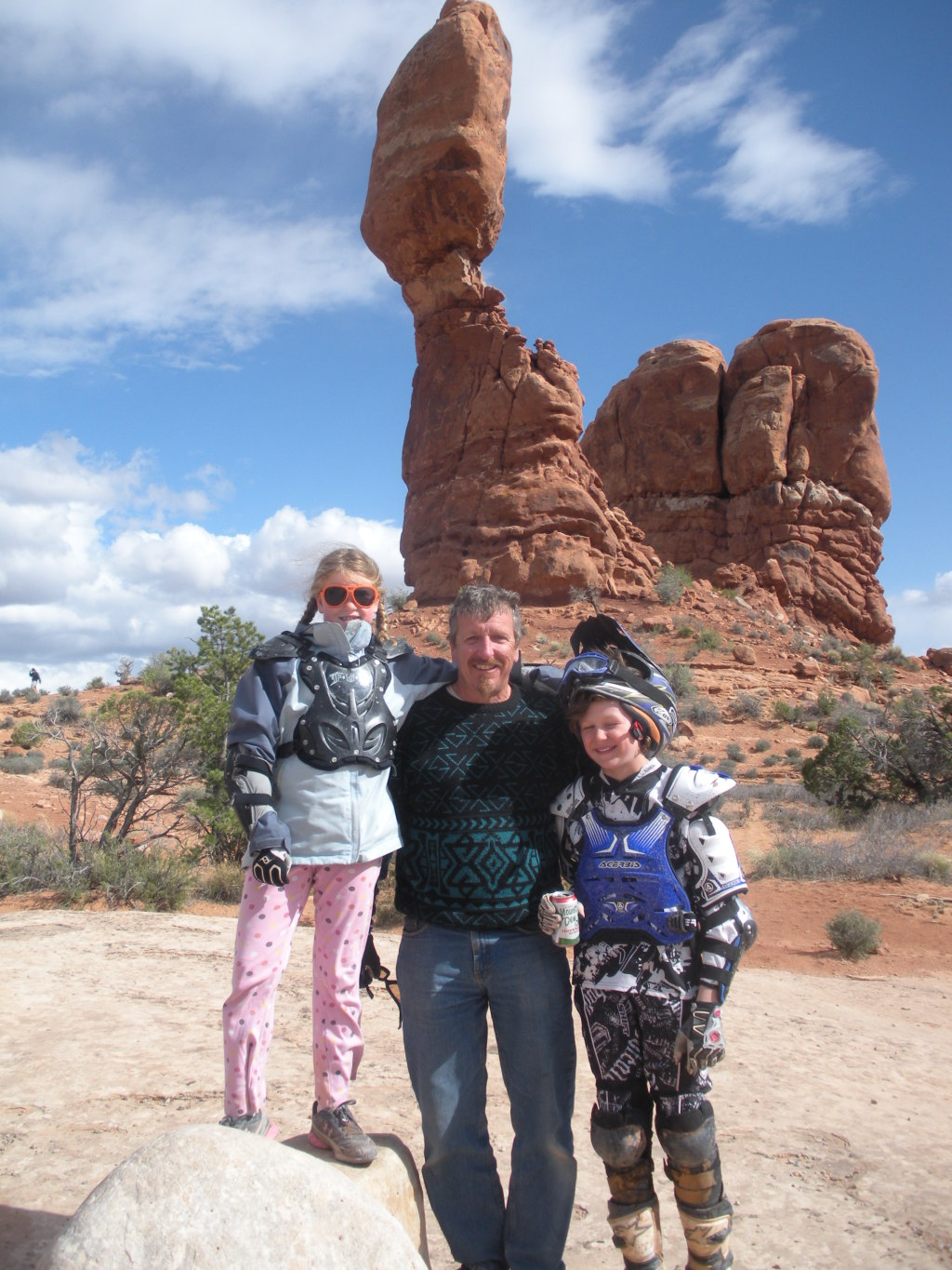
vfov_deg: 51.4
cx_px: 476
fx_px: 1320
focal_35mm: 36
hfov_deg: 39.7
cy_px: 635
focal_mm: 6.3
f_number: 3.5
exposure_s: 1/718
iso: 64
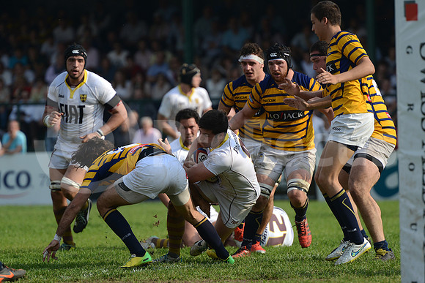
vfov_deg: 4.9
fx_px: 3306
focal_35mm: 280
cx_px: 212
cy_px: 142
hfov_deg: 7.4
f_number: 4
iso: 320
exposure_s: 1/1600
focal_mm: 280
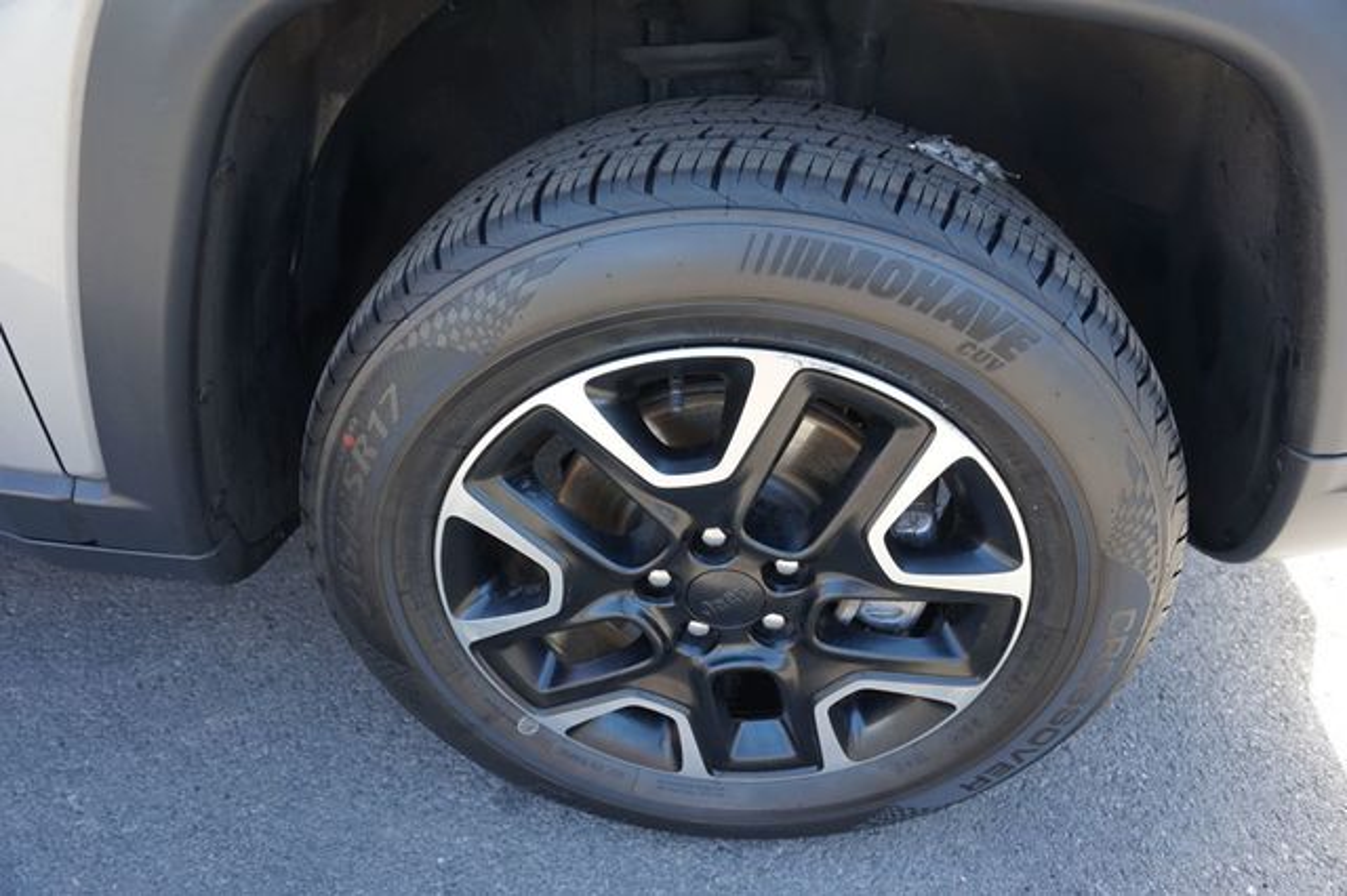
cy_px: 448
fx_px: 897
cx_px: 674
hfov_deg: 73.8
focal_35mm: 24
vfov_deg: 53.1
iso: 160
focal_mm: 16
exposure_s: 1/60
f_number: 4
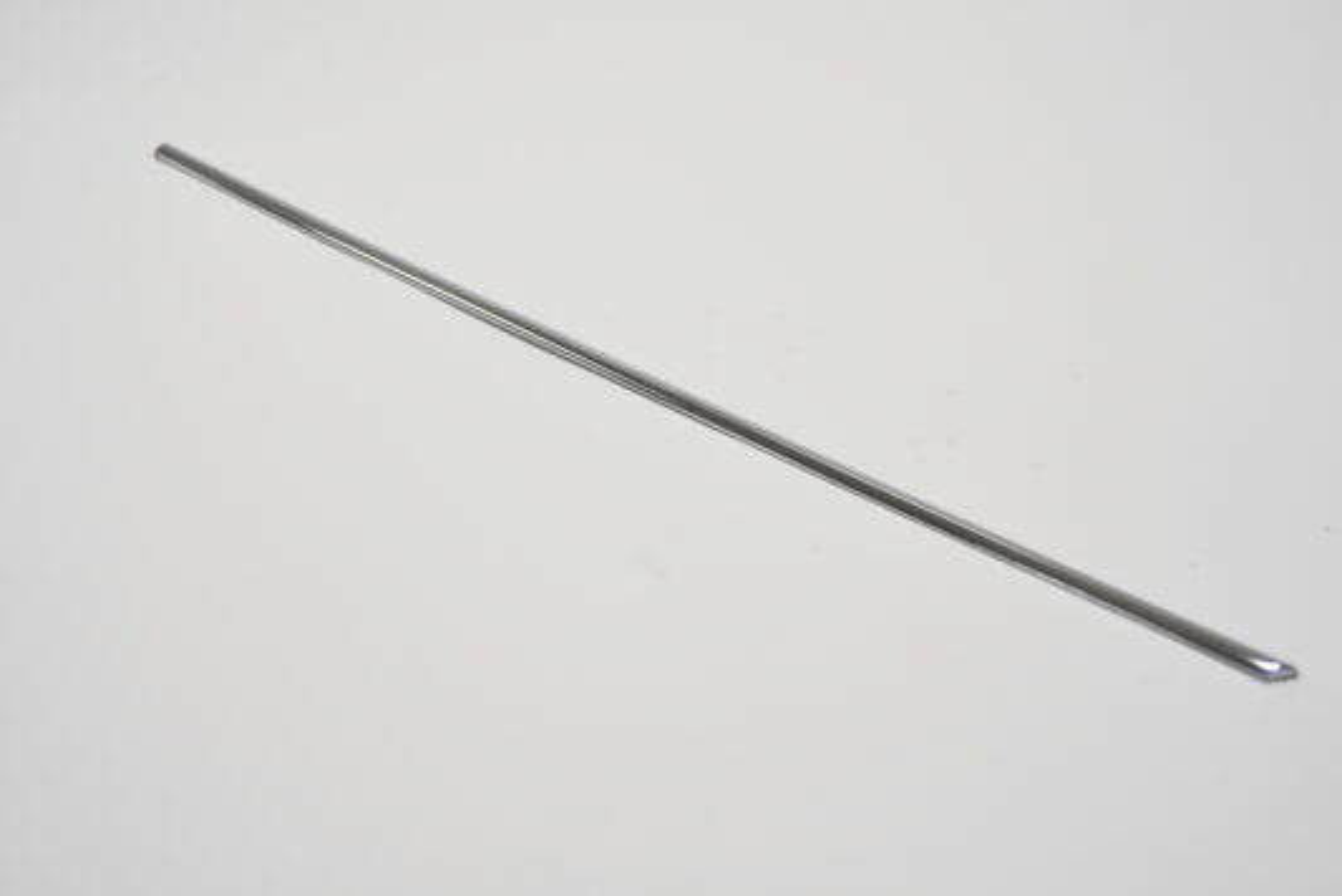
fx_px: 2350
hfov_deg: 31.9
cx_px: 671
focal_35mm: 63
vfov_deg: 21.6
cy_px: 448
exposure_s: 1/100
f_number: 2.8
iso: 320
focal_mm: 42
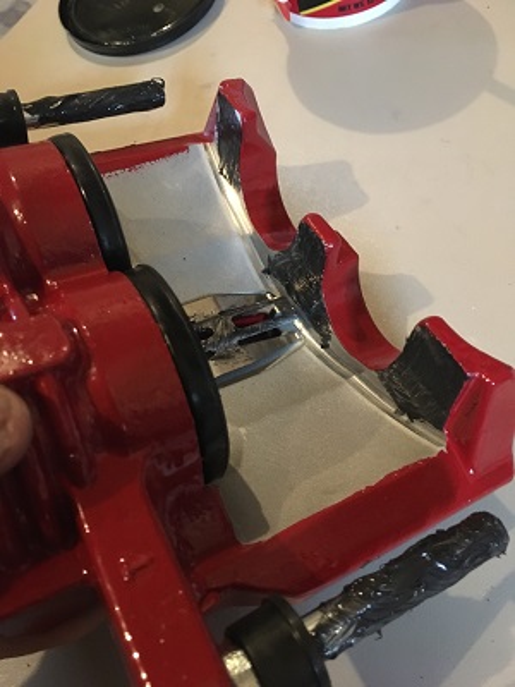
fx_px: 575
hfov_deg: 48.2
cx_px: 258
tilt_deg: -60.0
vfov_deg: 61.7
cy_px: 344
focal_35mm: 29
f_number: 2.2
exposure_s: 1/15
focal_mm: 4.15
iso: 400
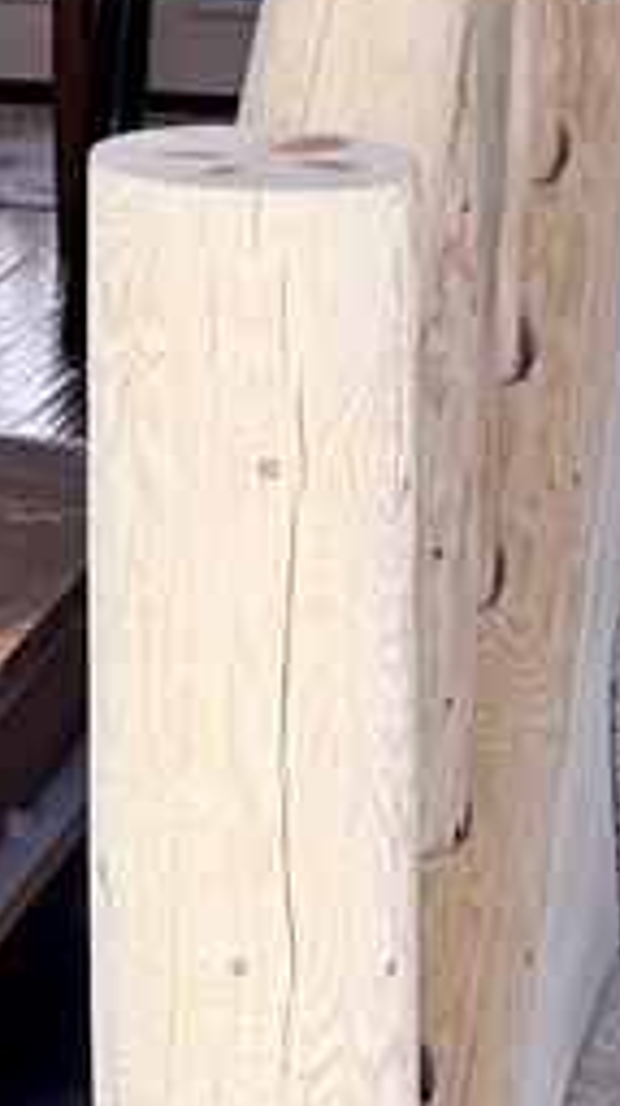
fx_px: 4804
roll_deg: +0.2
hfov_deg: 6.9
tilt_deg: -4.9
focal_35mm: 164
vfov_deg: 12.8
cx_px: -910
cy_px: -239
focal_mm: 6.76
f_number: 1.78
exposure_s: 1/120
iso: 125
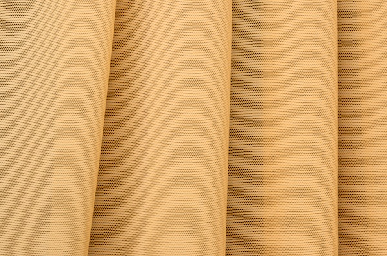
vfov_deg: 9.6
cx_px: 194
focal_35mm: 142
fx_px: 1528
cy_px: 128
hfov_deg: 14.4
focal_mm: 95
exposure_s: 1/1000
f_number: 13
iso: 800
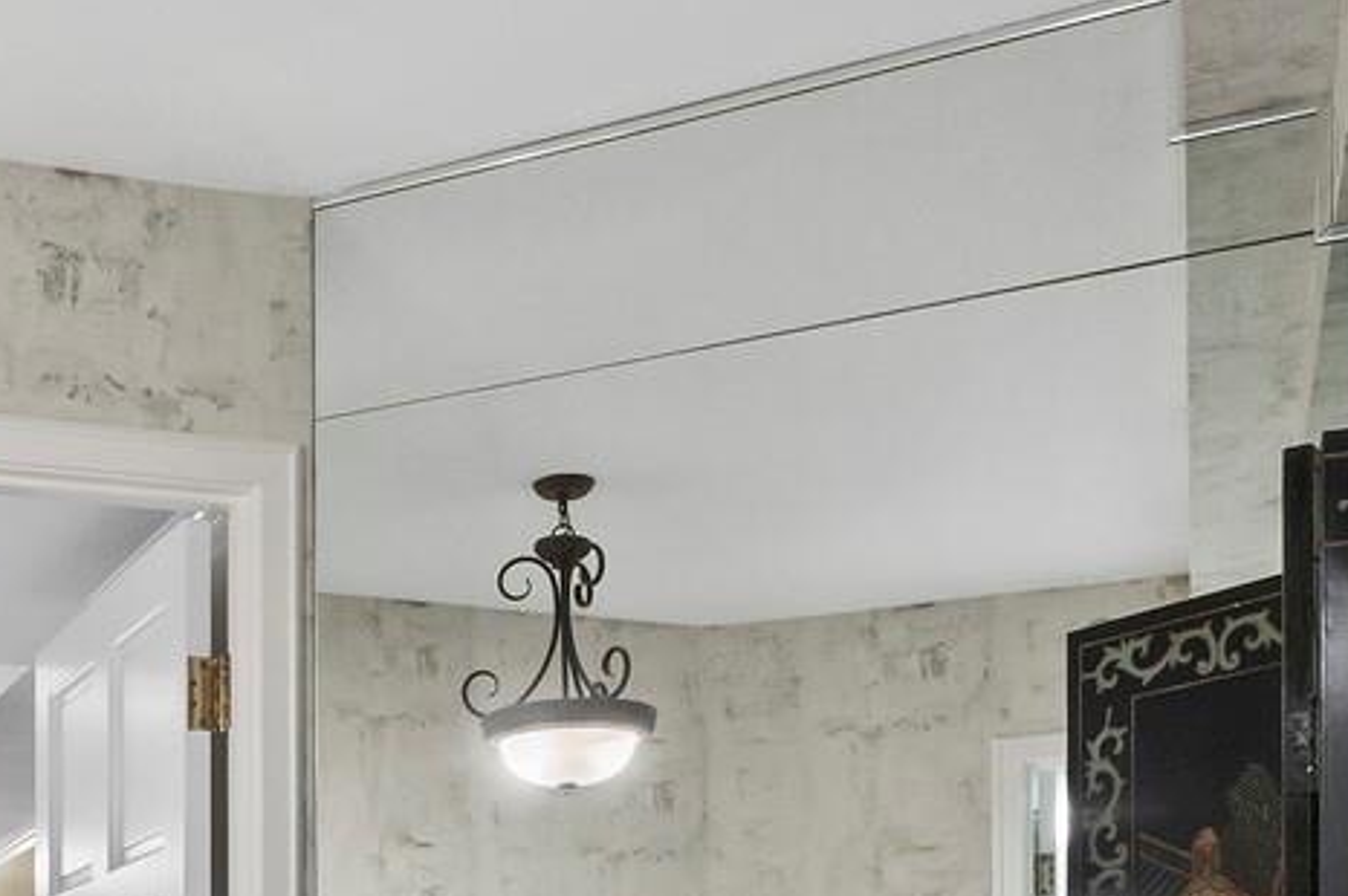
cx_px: 52
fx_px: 1871
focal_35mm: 50
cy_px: 1124
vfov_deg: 24.1
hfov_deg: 36.3
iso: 320
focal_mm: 7
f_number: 10
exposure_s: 1/1.67
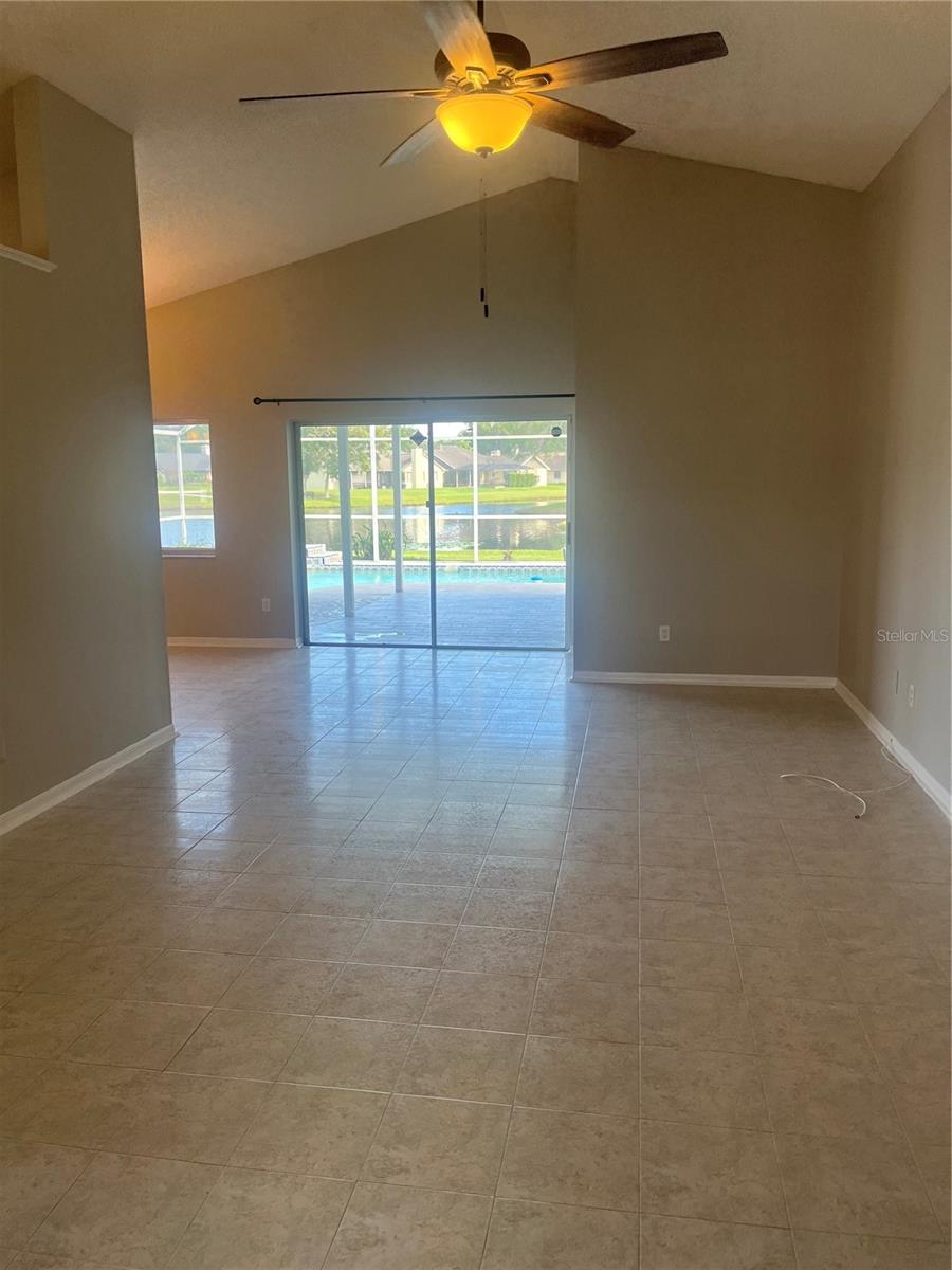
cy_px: 635
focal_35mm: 26
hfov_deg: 53.1
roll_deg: +1.0
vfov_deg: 67.3
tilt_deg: -7.9
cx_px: 476
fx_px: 953
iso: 64
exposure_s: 1/120
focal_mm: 5.1
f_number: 1.6
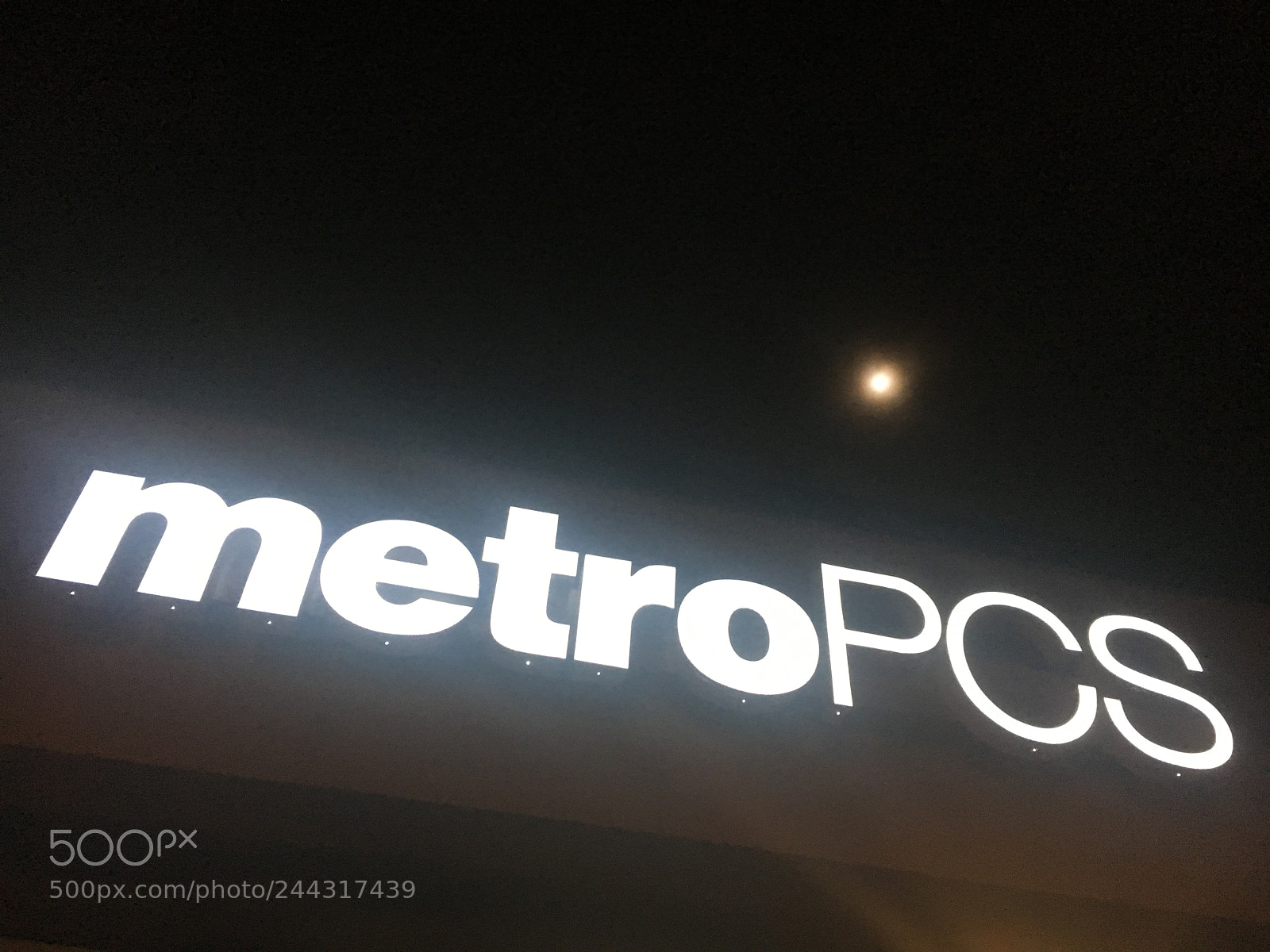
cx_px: 635
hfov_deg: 61.7
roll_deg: -4.9
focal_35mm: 29
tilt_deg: +43.9
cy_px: 476
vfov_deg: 48.2
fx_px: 1064
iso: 200
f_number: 2.2
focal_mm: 4.15
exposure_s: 1/30
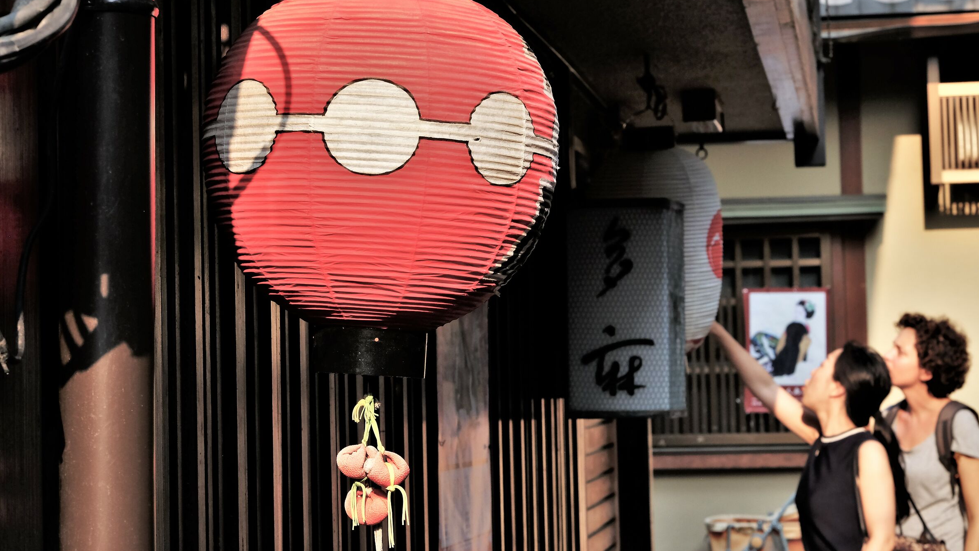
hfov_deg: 24.2
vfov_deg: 13.7
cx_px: 495
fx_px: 2285
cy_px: 226
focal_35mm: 88
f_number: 10
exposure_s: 1/180
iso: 800
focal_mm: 55
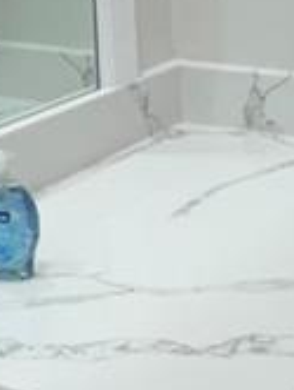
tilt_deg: -16.2
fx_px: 1141
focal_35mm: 101
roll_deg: +2.8
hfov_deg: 14.7
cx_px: 158
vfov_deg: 19.3
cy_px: 115
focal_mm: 2.22
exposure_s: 1/120
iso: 64
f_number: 2.2
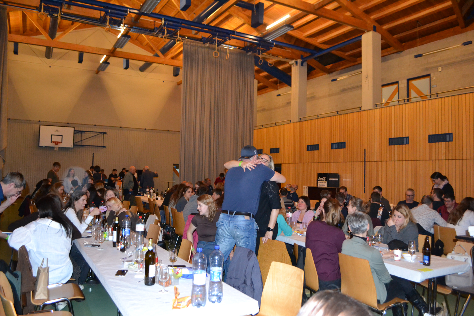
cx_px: 237
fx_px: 355
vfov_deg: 47.9
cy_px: 158
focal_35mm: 27
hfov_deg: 67.4
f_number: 3.5
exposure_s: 1/60
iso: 3200
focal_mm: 18
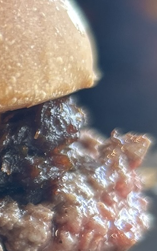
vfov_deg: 18.9
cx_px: -165
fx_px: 747
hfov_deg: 10.9
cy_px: 210
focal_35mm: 109
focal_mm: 5.7
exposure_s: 1/50
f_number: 1.5
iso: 100
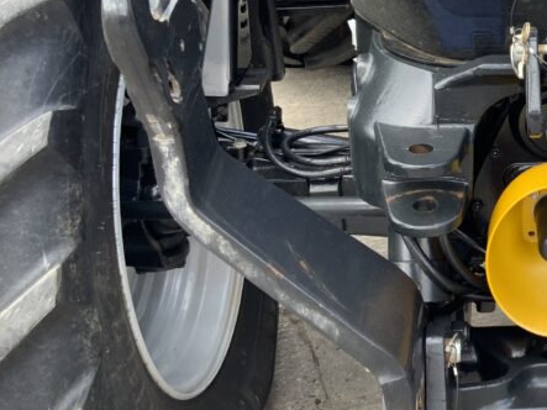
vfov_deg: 21.9
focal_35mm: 67
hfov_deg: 26.8
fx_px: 1058
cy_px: 183
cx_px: 591
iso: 20
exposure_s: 1/122
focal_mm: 3
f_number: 1.8
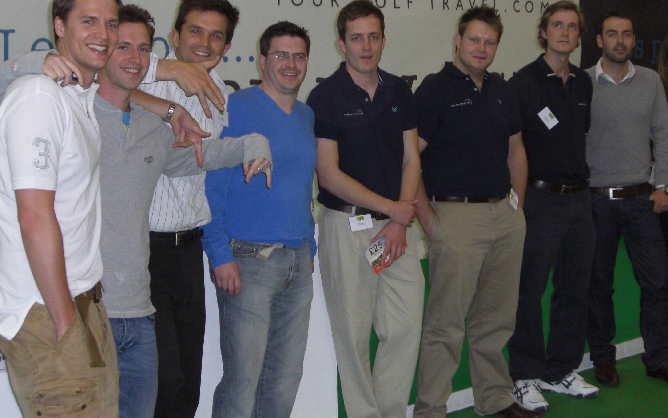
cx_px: 382
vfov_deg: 19.4
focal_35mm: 67
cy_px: 137
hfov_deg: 30.6
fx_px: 1220
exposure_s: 1/60
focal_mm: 9
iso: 200
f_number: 3.3
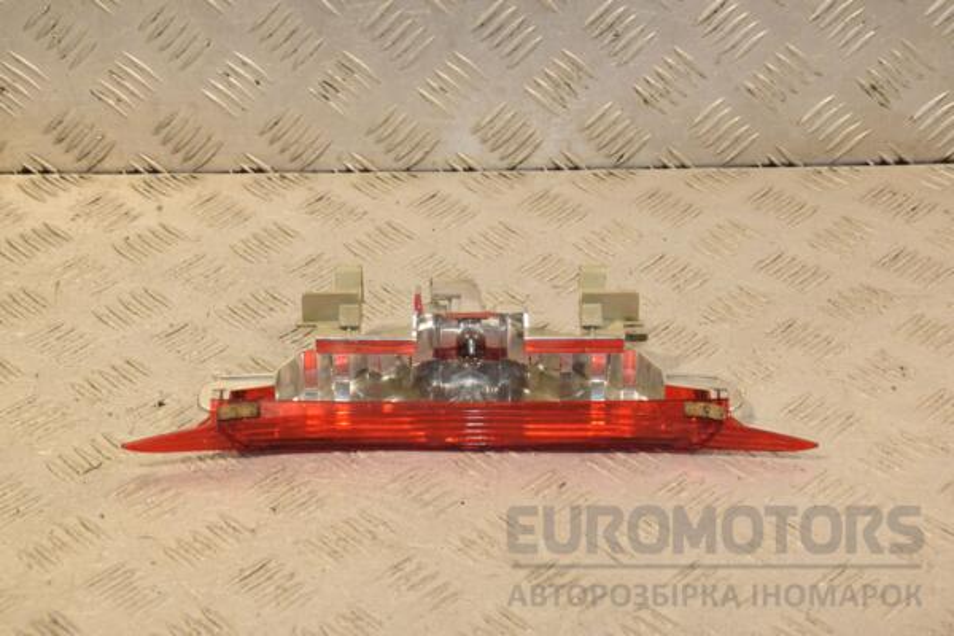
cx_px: 477
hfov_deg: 27.0
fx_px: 1987
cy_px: 318
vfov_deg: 18.2
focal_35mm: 75
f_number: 8
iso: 800
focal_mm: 50
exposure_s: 1/200
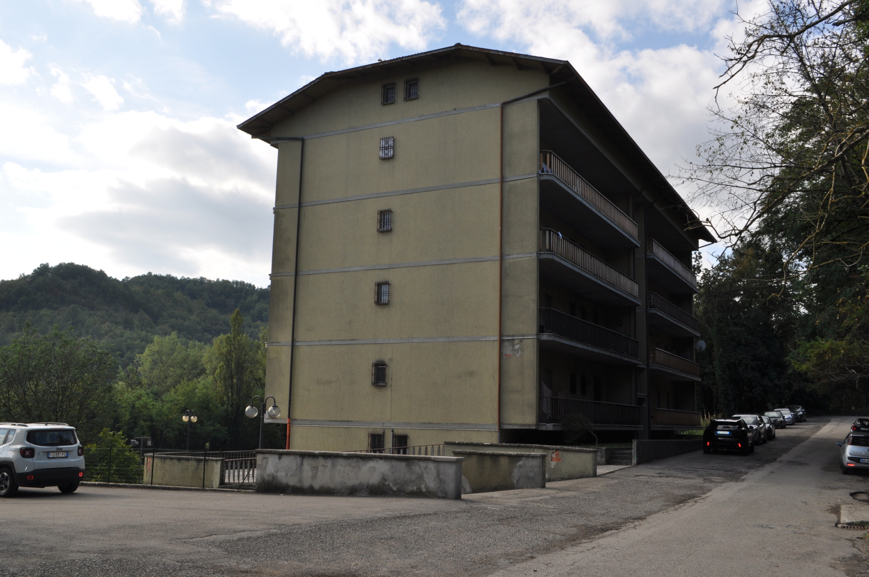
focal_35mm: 33
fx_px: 796
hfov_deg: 57.3
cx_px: 434
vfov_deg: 39.9
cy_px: 288
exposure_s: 1/200
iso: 200
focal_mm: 22
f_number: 10
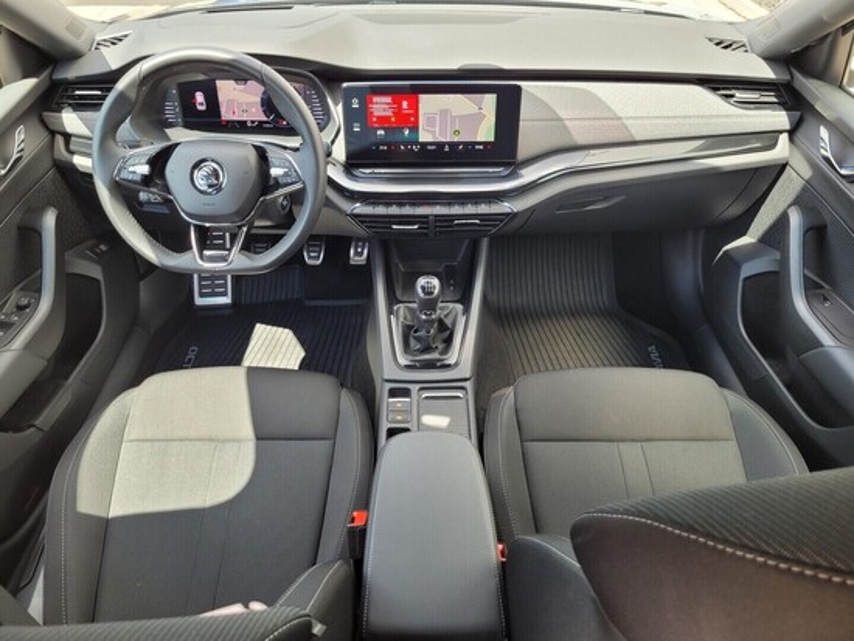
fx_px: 642
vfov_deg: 53.1
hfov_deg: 67.3
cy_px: 320
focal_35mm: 26
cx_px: 427
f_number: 1.8
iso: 50
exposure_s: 1/120
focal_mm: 5.4
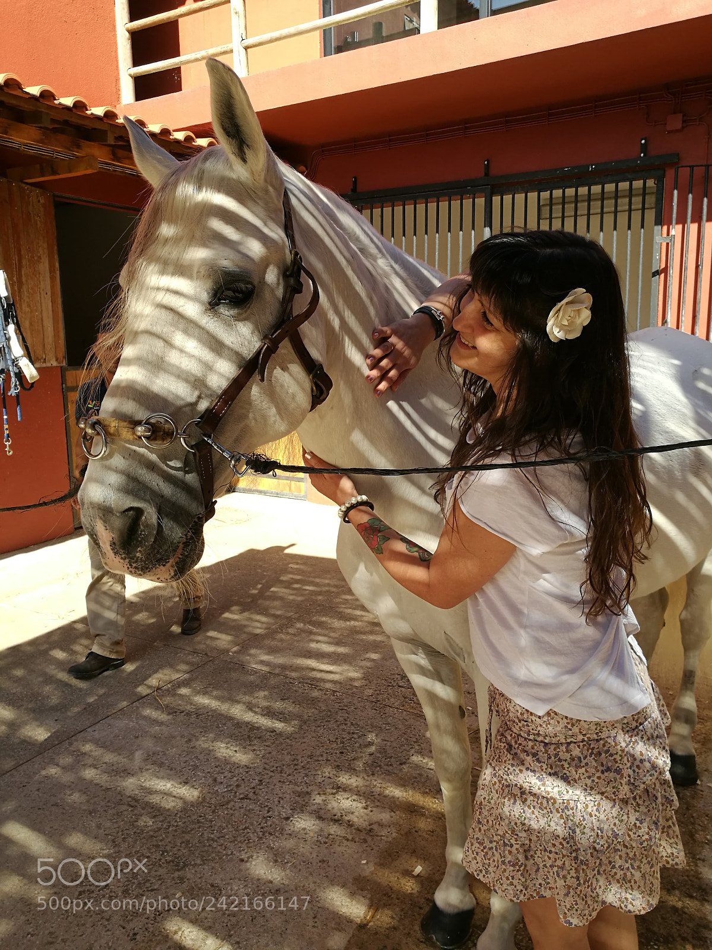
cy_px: 475
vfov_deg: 65.3
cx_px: 356
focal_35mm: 27
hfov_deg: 51.4
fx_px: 740
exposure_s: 1/326
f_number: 2.2
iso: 50
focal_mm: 4.5
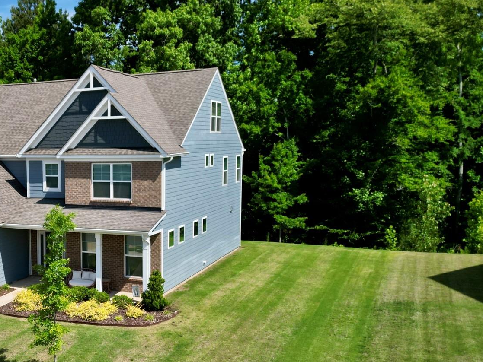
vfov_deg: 32.8
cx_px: 58
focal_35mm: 44
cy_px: 219
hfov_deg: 40.1
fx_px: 614
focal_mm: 6.72
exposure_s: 1/500
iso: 130
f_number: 1.7
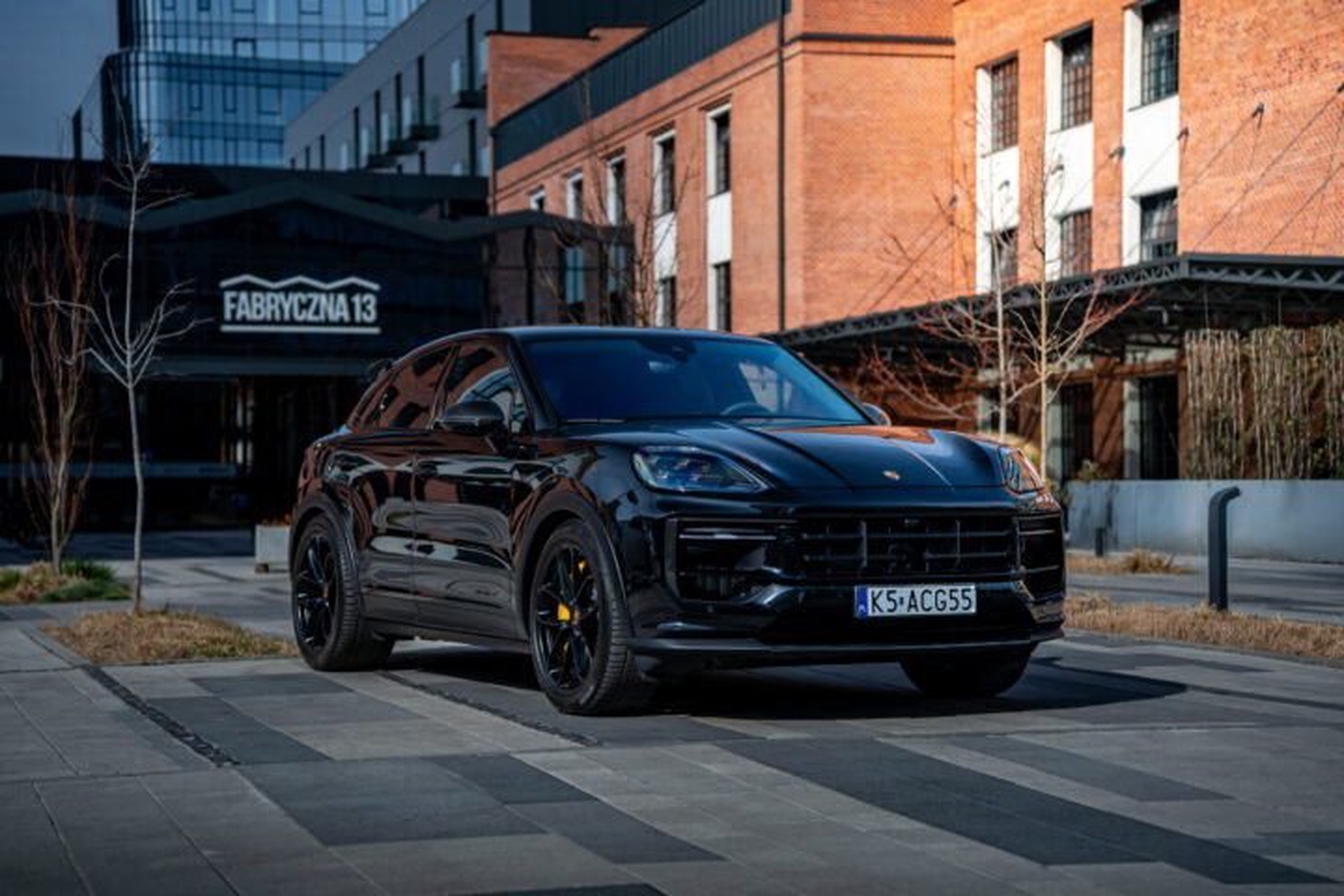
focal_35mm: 71
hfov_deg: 28.5
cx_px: 672
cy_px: 448
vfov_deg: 19.2
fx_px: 2650
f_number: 2.8
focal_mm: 71
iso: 100
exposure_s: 1/1600
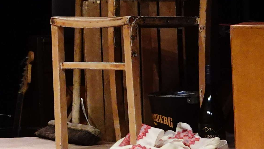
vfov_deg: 3.8
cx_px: -189
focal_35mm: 317
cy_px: -192
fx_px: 2219
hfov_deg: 6.7
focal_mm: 22.92
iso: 1000
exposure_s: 1/160
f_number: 4
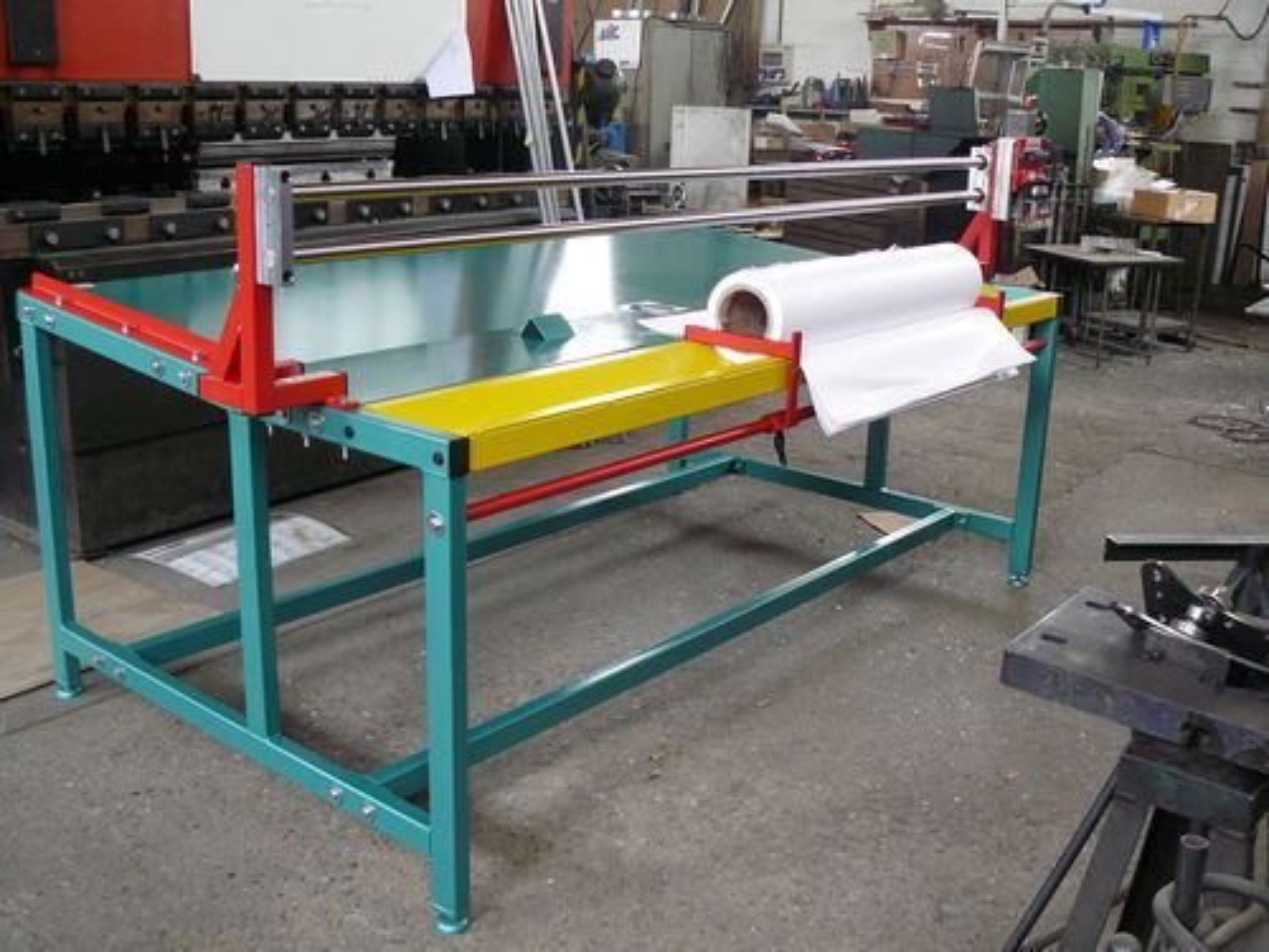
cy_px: 476
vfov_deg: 39.7
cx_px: 634
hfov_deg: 51.4
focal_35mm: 36
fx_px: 1320
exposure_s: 1/30
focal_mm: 6
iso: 160
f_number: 2.8
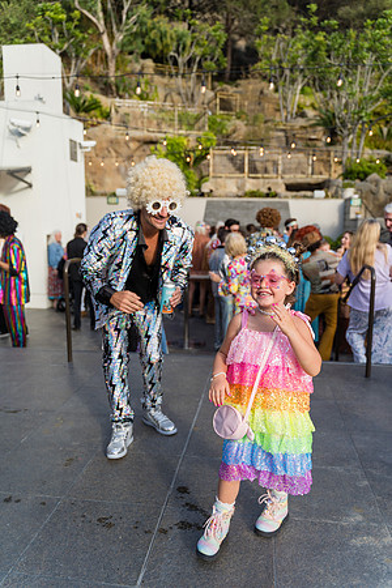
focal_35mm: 28
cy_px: 294
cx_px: 196
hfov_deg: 46.4
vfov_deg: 65.5
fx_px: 457
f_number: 2.8
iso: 200
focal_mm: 28
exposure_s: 1/1250
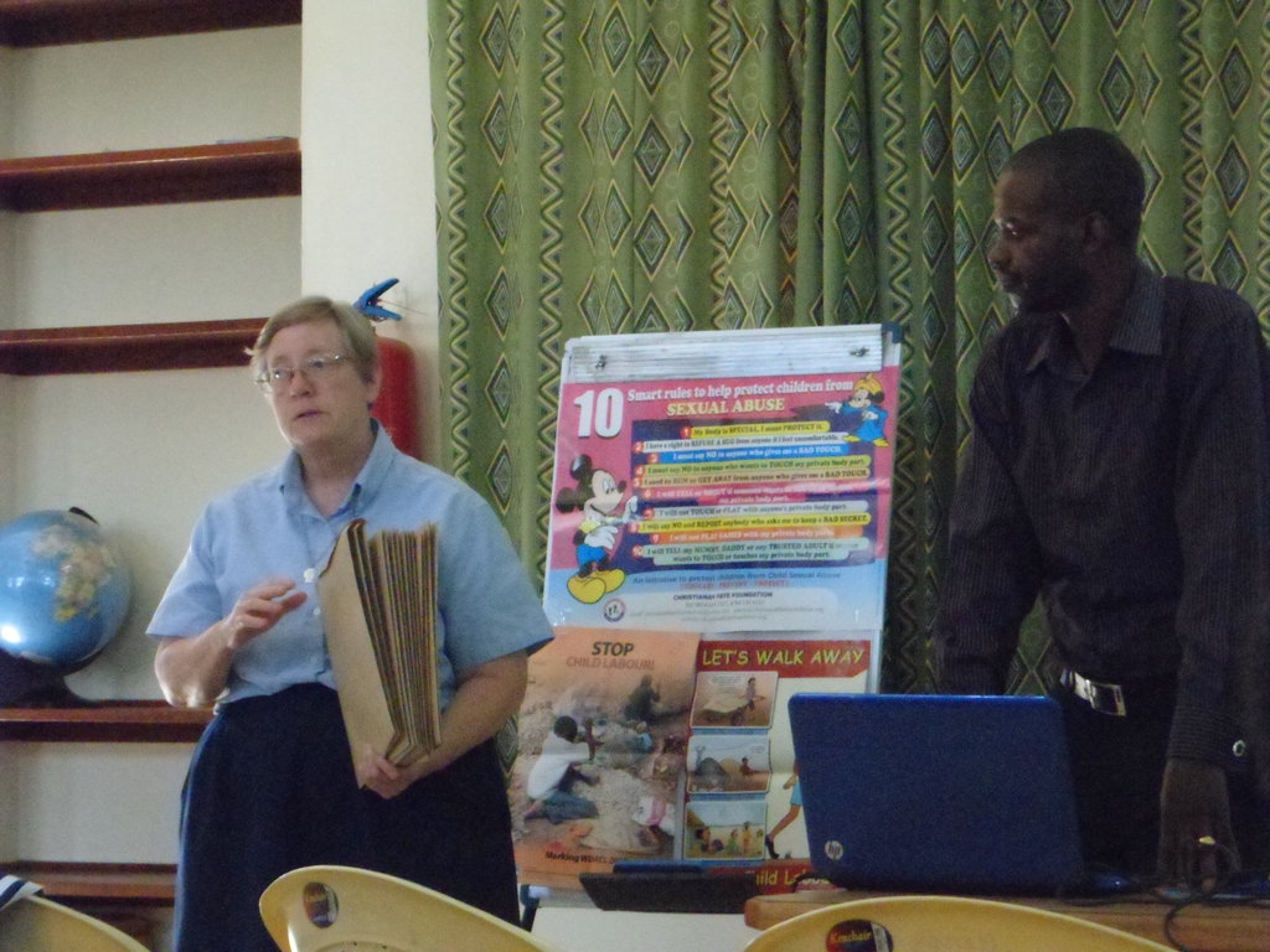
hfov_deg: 15.2
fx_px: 4769
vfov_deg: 11.4
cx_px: 635
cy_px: 476
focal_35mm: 130
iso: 1600
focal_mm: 24.5
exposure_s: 1/60
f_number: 5.9
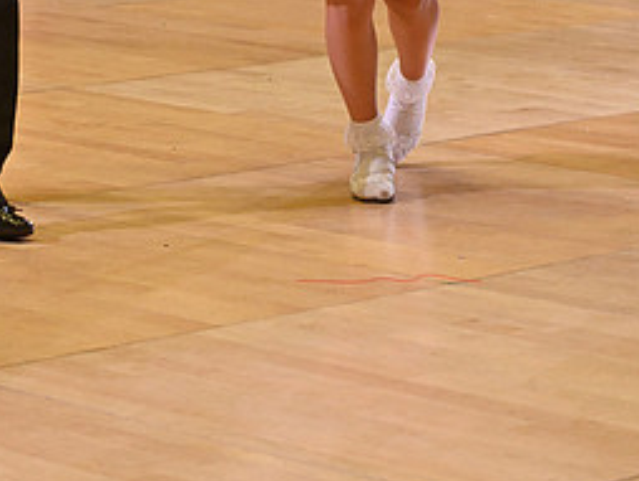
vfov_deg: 7.3
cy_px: -224
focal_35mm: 202
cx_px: 170
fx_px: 3732
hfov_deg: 9.8
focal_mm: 92
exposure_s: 1/400
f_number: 7.1
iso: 4000
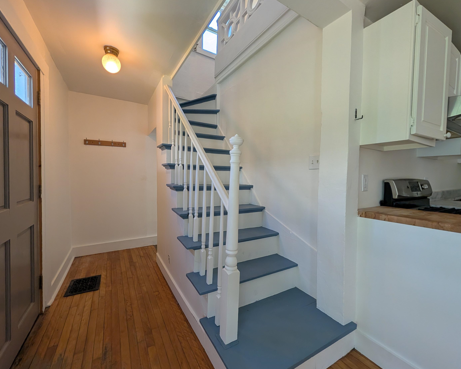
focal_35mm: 13
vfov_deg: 92.2
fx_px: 177
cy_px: 183
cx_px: 228
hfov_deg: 104.8
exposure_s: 1/120
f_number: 1.7
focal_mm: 2.02
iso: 51
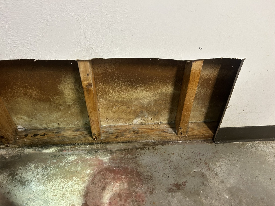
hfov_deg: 67.3
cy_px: 103
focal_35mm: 26
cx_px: 138
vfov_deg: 53.1
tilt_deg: -39.7
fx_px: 207
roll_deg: +0.7
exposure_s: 1/60
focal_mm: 5.7
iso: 160
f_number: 1.5
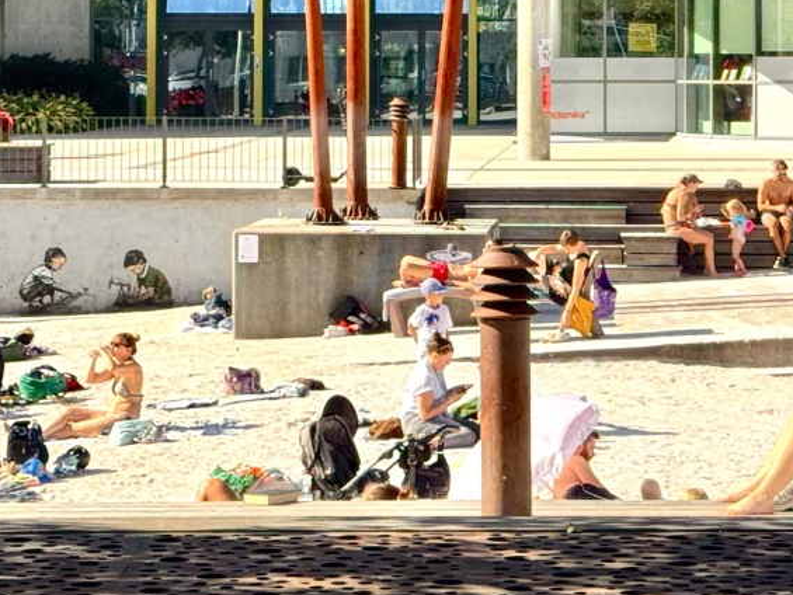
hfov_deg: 14.5
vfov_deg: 10.8
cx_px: 526
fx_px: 3116
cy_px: 29
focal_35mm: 136
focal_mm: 6.76
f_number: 1.78
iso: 64
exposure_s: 1/2415
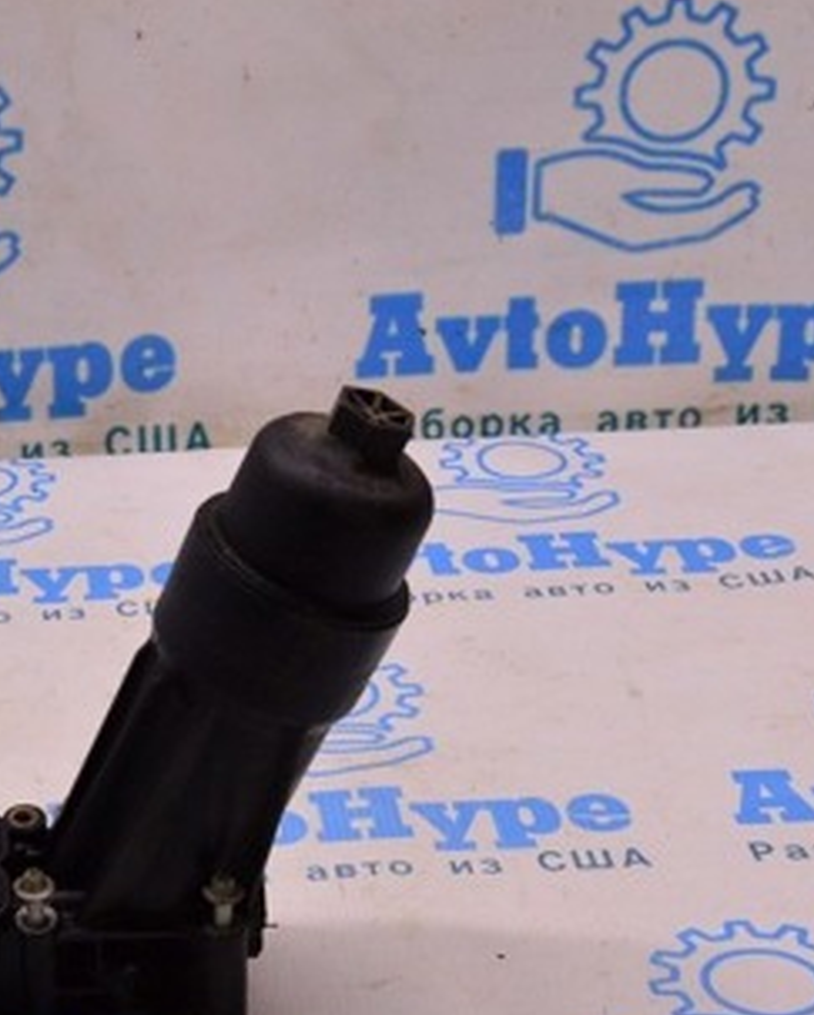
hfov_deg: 16.1
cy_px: 638
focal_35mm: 92
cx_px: -134
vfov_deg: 20.7
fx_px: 2766
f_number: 8
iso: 1600
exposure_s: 1/125
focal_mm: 31
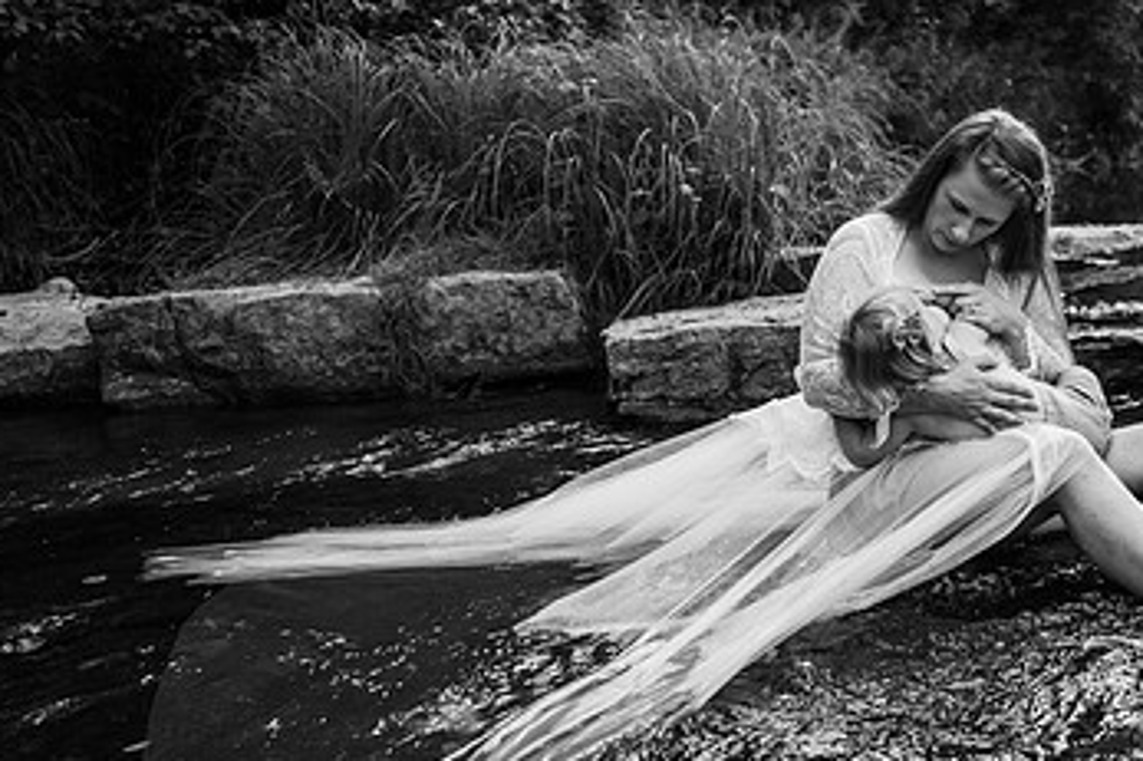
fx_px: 1460
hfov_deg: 41.5
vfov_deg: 29.2
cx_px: 853
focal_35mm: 46
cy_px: 357
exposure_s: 1/1000
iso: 500
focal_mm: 27.5
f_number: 2.8
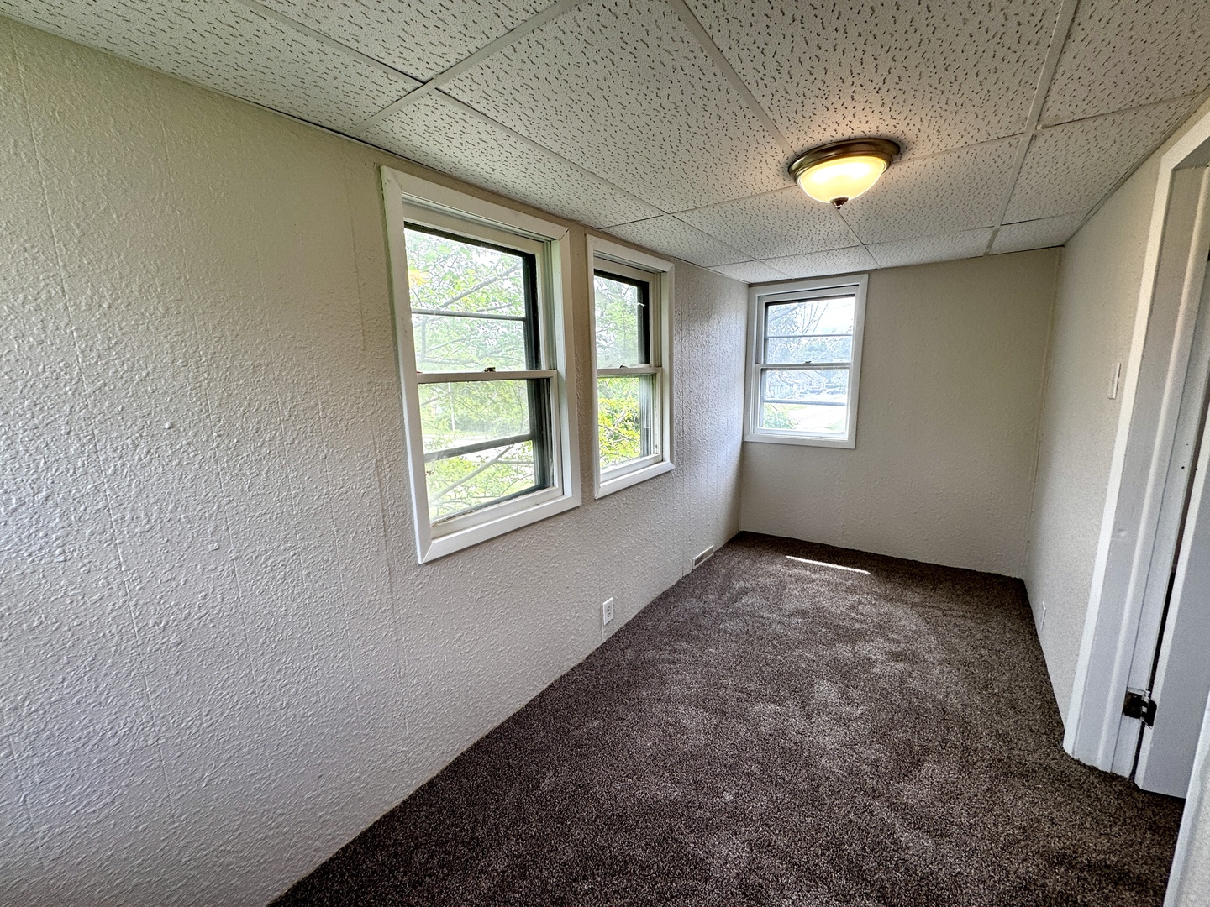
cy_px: 454
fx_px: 489
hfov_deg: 102.1
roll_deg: +0.9
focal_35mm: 14
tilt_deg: -10.5
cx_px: 605
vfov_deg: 85.7
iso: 40
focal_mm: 2.22
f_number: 2.2
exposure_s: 1/120
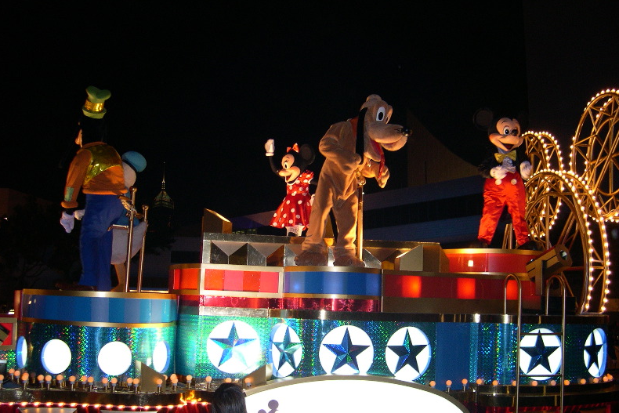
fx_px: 688
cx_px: 310
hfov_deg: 48.5
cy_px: 205
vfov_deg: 33.4
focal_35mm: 40
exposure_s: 1/60
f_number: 2.8
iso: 214
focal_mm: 8
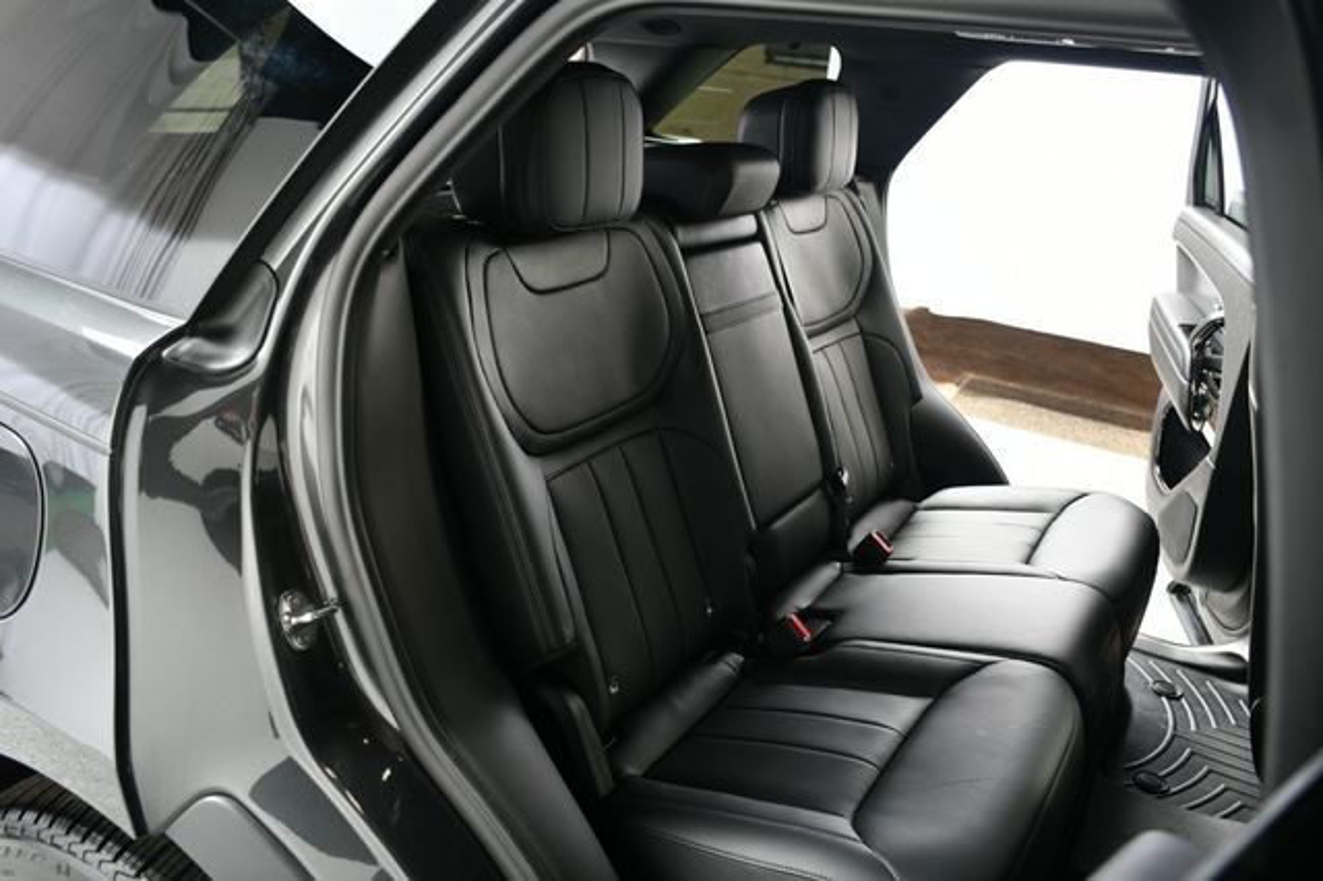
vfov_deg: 39.9
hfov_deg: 57.2
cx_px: 662
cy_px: 440
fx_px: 1212
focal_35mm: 33
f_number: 3.5
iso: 100
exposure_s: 1/160
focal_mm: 22
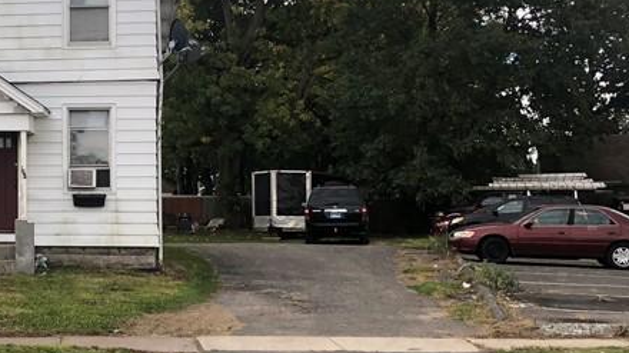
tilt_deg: +1.4
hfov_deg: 28.2
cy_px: 190
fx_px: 1184
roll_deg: +1.1
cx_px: 16
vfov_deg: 17.0
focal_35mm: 71
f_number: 1.8
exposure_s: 1/120
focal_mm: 4
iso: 32
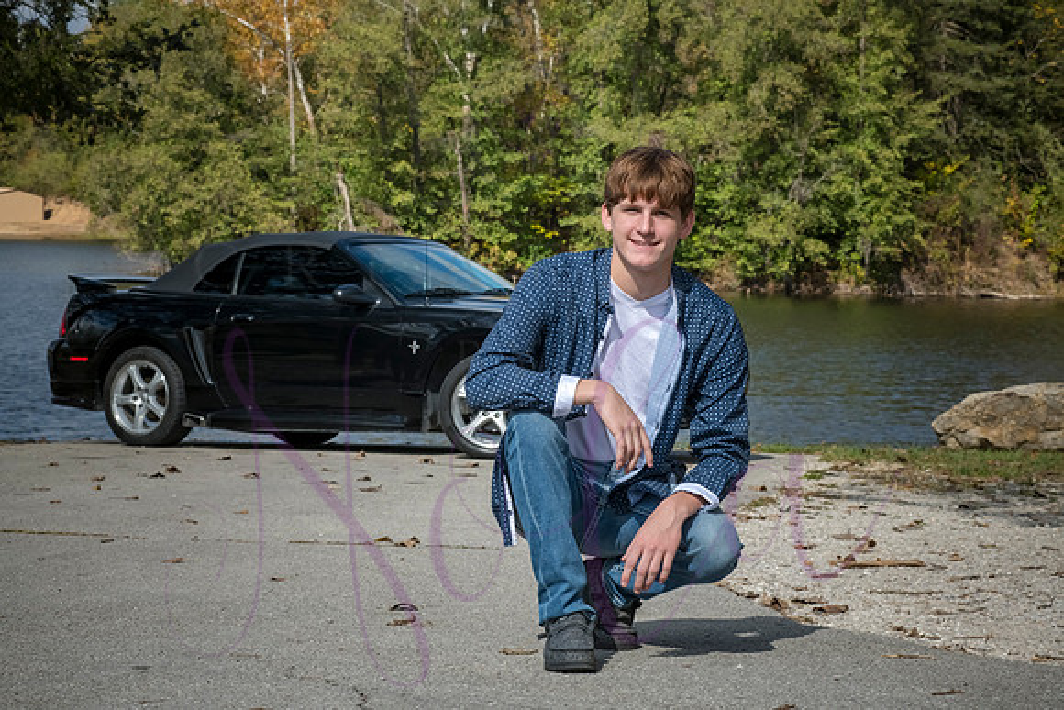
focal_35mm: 100
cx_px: 532
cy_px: 355
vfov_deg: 13.7
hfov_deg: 20.4
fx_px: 2956
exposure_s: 1/640
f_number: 14
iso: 800
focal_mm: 100
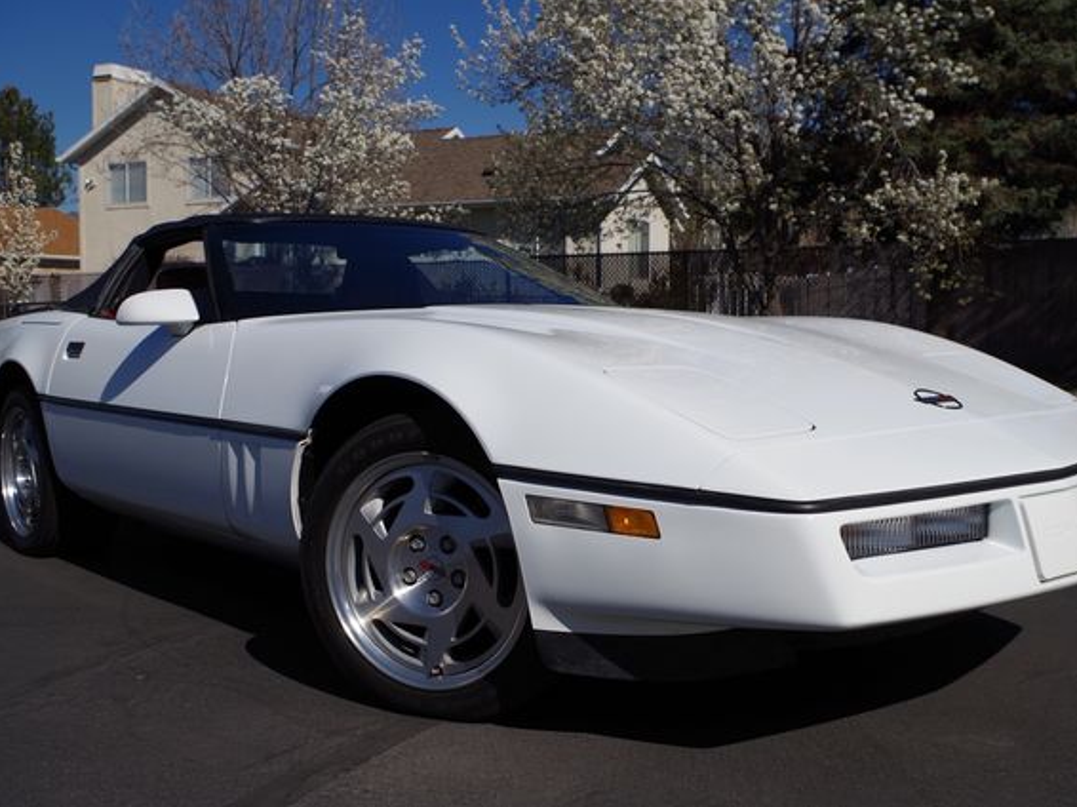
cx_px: 573
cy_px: 404
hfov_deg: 50.1
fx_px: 1151
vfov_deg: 38.6
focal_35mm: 37
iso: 100
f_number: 9
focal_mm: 23.13
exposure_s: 1/500
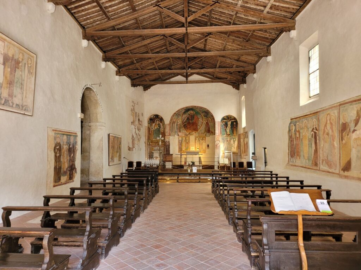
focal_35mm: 26
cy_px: 135
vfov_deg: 53.1
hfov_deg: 67.3
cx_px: 180
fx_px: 271
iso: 250
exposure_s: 1/50
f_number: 1.8
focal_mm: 5
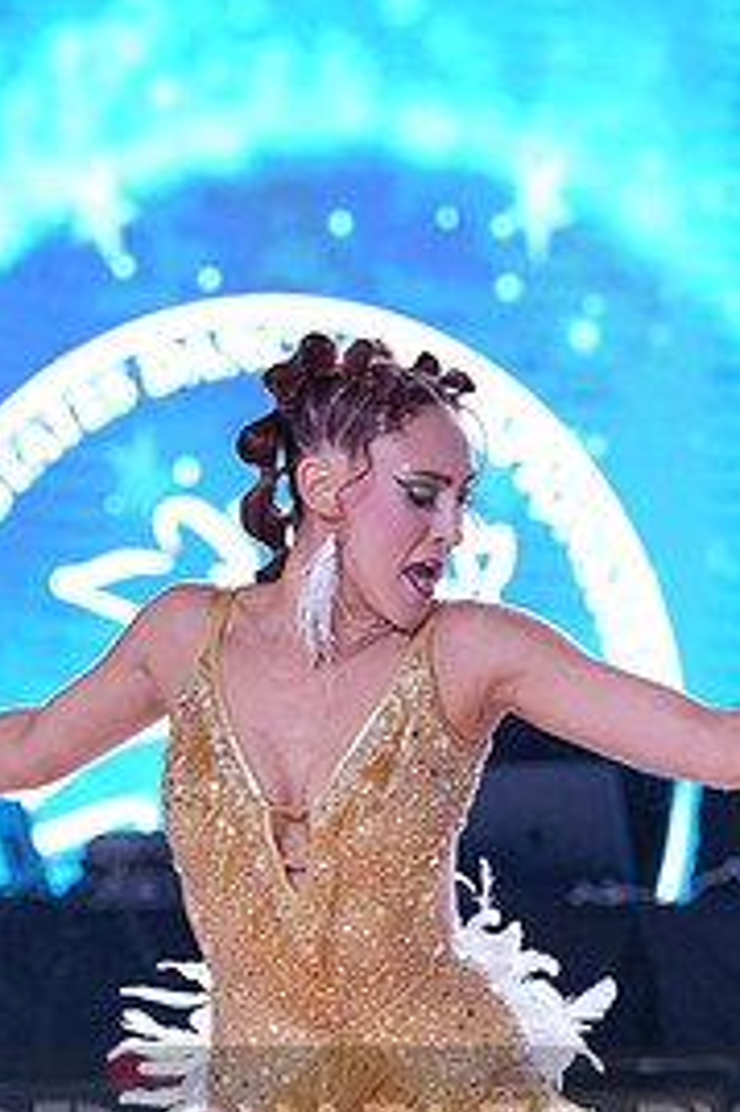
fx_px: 13336
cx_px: 428
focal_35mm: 432
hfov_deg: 3.2
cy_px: 1186
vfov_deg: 4.8
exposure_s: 1/400
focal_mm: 200
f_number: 5.6
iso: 2500
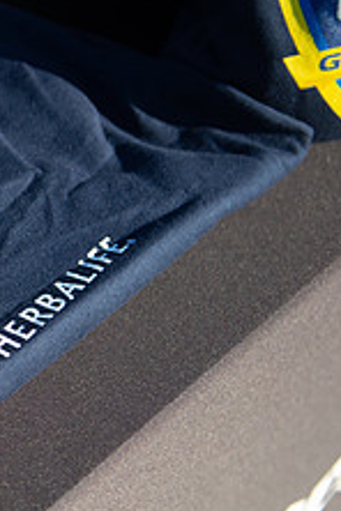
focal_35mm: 115
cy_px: 229
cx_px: -235
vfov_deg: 17.8
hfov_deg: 11.2
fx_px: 1634
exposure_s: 1/1600
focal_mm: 44
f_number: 2.8
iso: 200
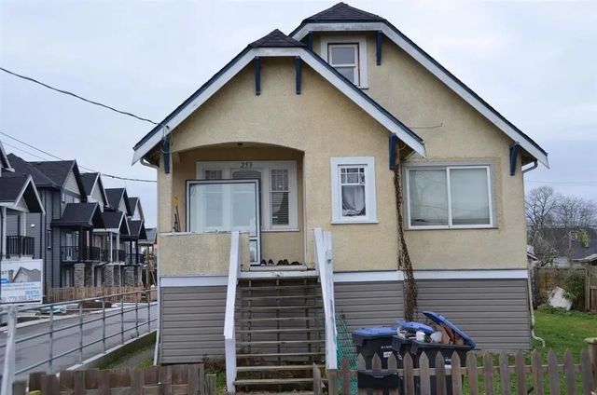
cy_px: 198
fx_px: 770
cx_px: 298
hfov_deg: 42.4
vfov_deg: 28.8
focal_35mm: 46
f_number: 6.3
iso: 200
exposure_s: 1/160
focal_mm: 31
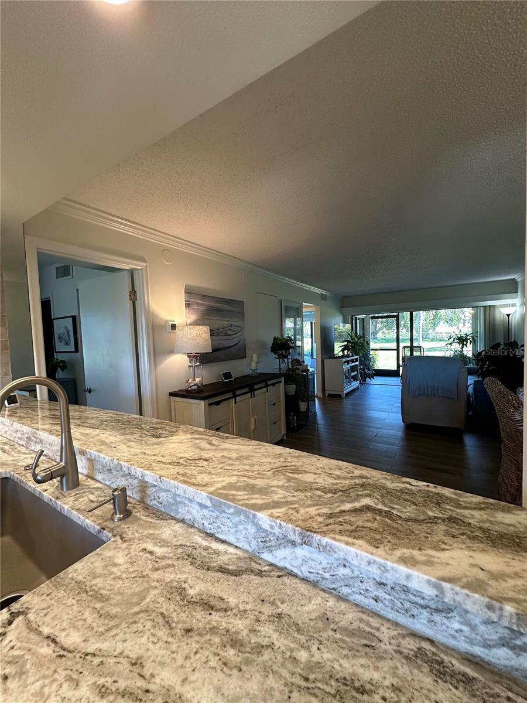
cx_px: 264
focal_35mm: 14
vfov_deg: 102.1
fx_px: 284
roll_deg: +2.1
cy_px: 352
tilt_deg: -2.1
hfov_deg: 85.7
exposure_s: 1/120
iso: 200
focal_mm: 2.22
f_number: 2.2
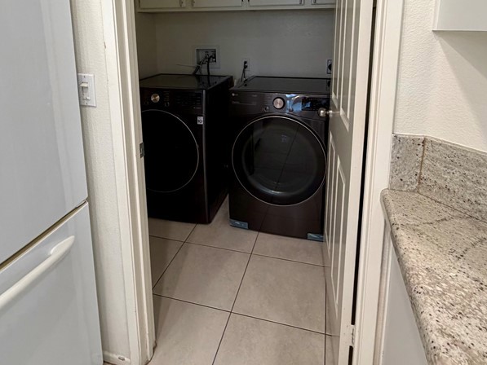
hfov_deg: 71.6
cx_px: 234
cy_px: 91
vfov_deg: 54.2
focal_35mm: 24
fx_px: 338
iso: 200
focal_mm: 2.22
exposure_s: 1/120
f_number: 2.2
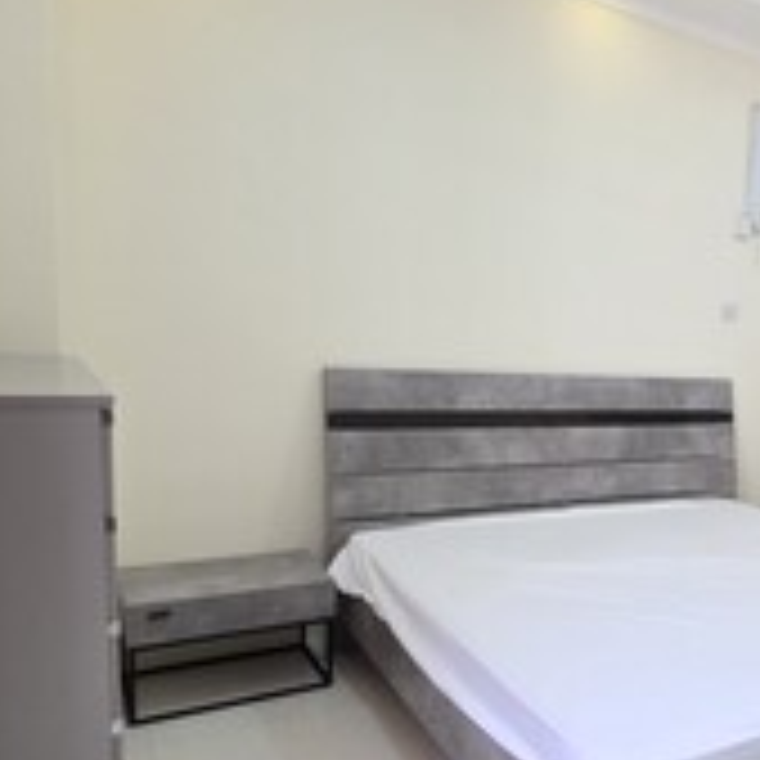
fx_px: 770
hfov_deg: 41.8
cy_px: 461
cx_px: 834
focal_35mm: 31
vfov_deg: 52.1
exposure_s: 1/100
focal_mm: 2.2
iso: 160
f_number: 1.9
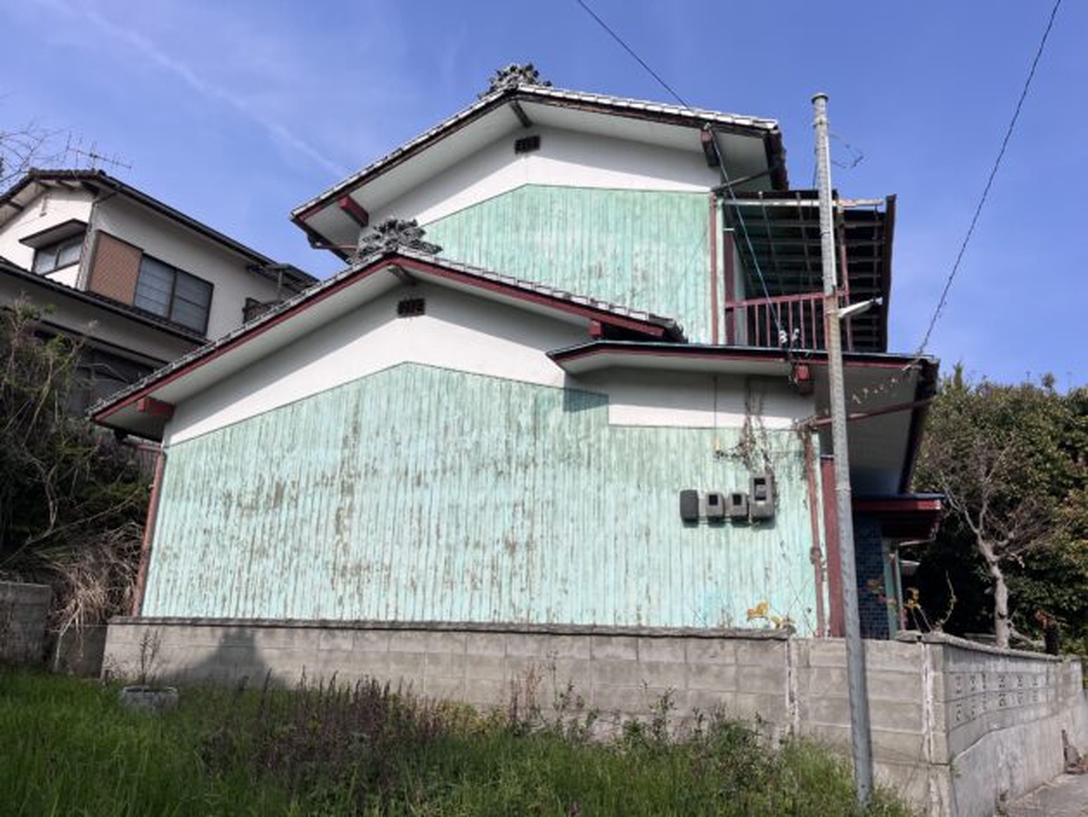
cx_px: 544
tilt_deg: +15.3
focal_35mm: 26
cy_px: 408
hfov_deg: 67.3
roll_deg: -1.6
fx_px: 817
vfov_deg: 53.1
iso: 50
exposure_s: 1/6494
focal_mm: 5.1
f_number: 1.6
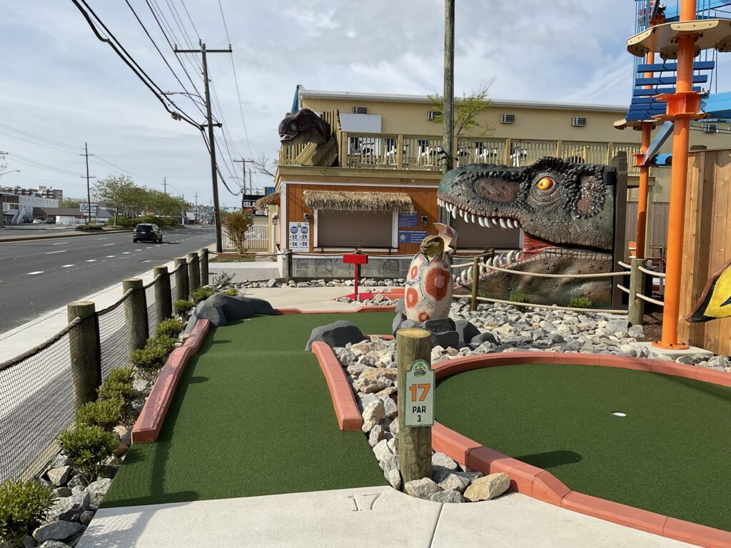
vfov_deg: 48.2
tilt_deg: -4.7
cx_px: 366
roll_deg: -0.8
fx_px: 612
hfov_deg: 61.7
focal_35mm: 29
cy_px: 274
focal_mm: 3
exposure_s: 1/2141
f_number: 1.8
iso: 16
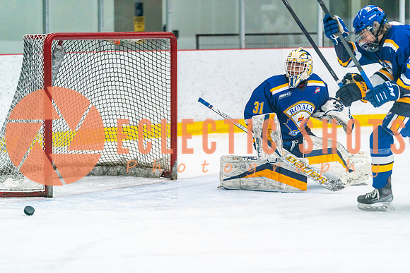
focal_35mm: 165
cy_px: 136
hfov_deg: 12.4
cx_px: 205
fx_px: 1880
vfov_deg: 8.3
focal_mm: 165
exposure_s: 1/1250
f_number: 2.8
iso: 3200
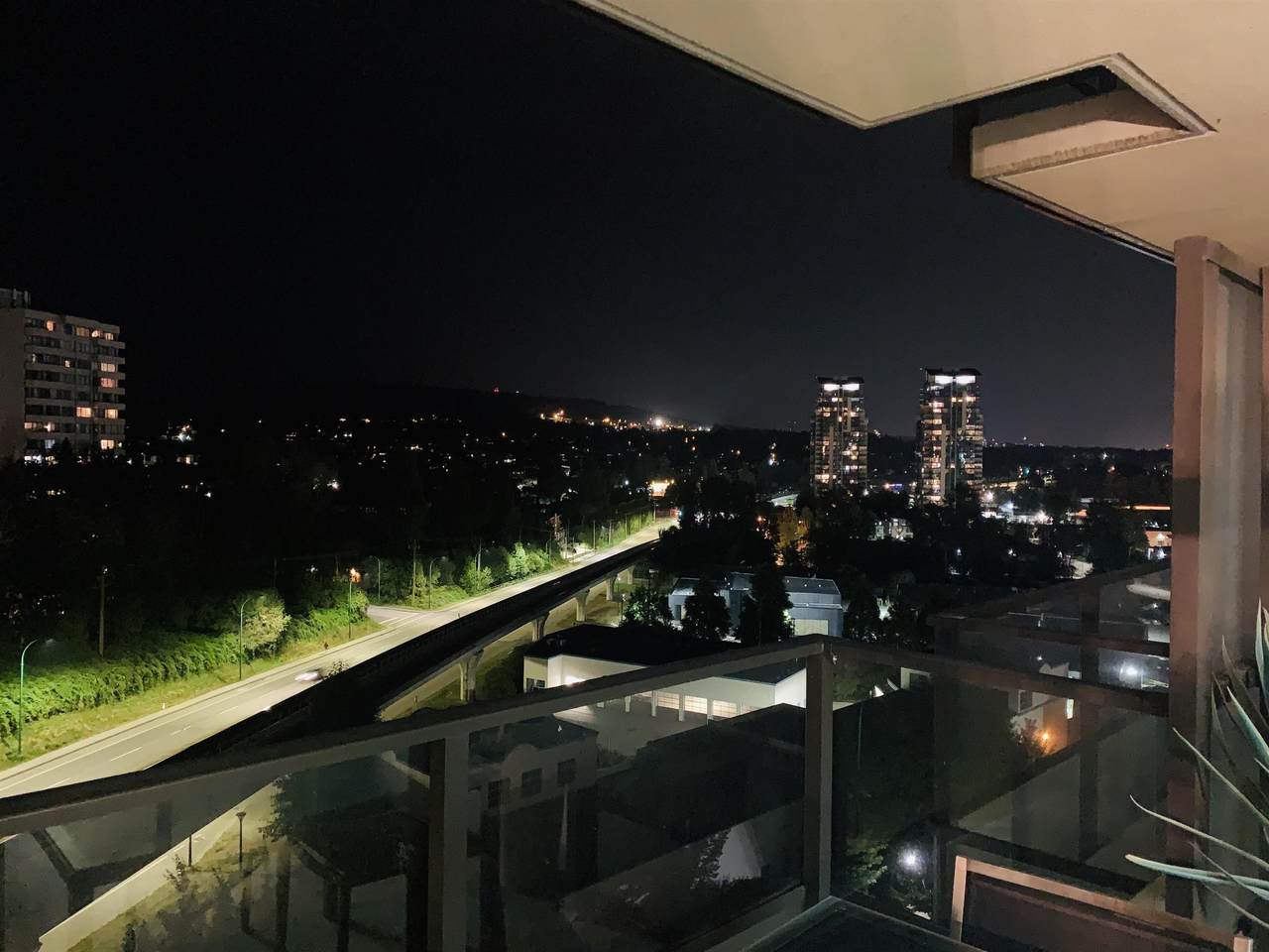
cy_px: 476
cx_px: 634
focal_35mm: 26
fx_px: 953
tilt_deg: -1.8
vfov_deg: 53.1
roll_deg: -1.1
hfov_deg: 67.3
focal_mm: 4.25
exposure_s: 1/4
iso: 640
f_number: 1.8
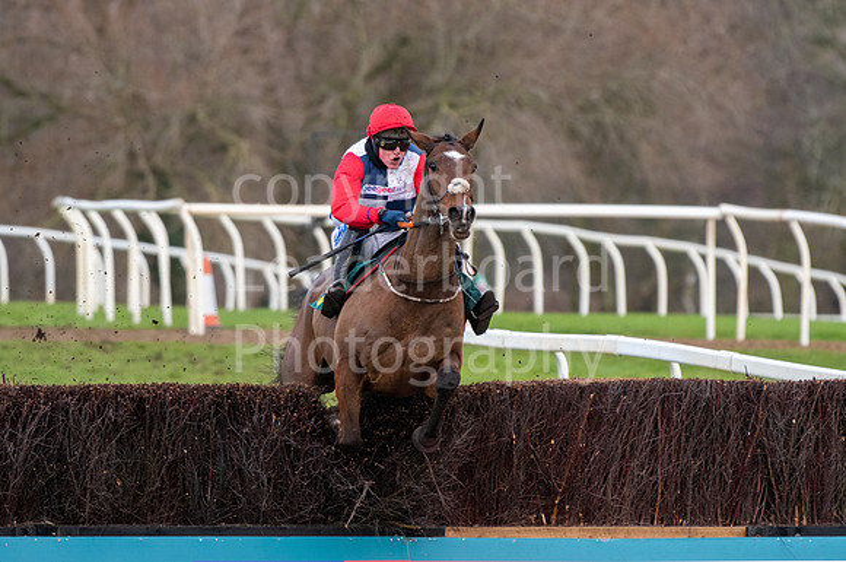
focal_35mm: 556
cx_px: 423
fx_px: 13040
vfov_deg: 2.5
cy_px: 282
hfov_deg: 3.7
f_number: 5.6
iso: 1250
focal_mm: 370
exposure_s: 1/1000
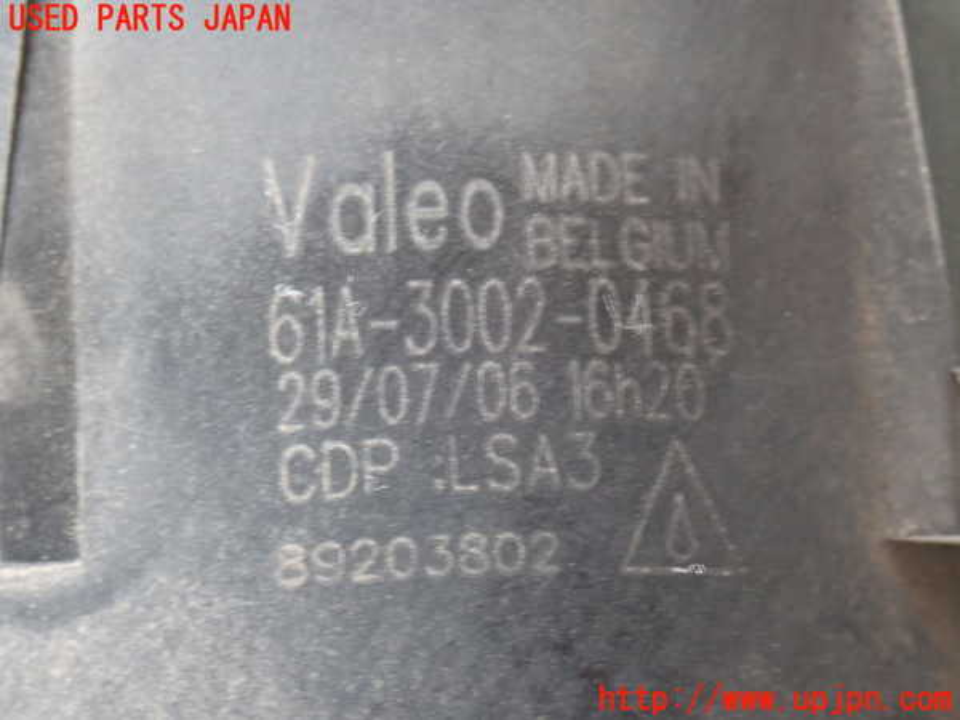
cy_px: 360
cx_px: 480
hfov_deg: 25.3
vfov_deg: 19.1
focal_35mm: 77
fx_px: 2135
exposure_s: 1/20
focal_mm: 13.65
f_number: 4.1
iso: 800
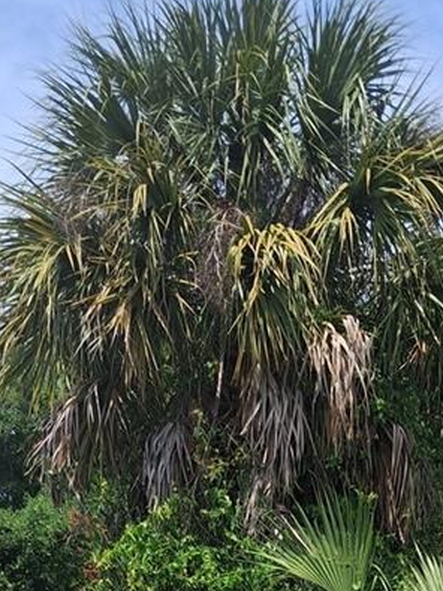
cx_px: 181
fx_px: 1400
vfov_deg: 22.2
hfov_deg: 18.0
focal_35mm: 82
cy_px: 685
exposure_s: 1/531
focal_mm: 4
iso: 20
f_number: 1.8
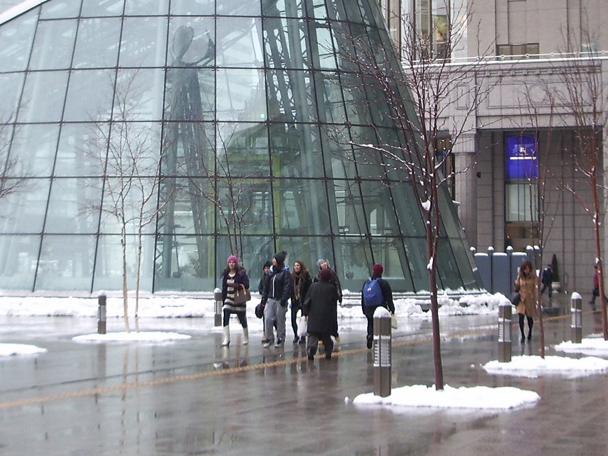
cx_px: 259
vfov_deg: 17.9
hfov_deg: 23.8
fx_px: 1440
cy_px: 109
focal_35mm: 82
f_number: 2.8
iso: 50
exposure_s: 1/125
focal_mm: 6.8
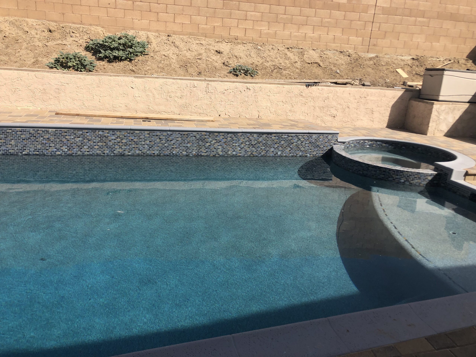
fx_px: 385
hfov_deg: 63.4
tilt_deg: -16.1
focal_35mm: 28
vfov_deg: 49.7
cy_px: 178
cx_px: 238
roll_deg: -0.2
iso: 20
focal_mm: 3.99
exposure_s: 1/1919
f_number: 1.8
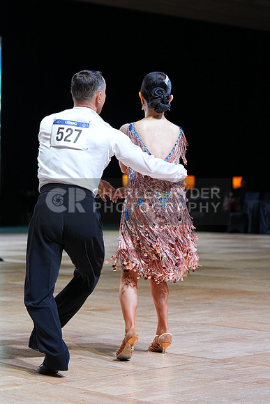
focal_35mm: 96
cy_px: 202
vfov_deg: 21.2
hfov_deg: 14.3
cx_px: 135
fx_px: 1079
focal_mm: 96
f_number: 4
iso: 1000
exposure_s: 1/400
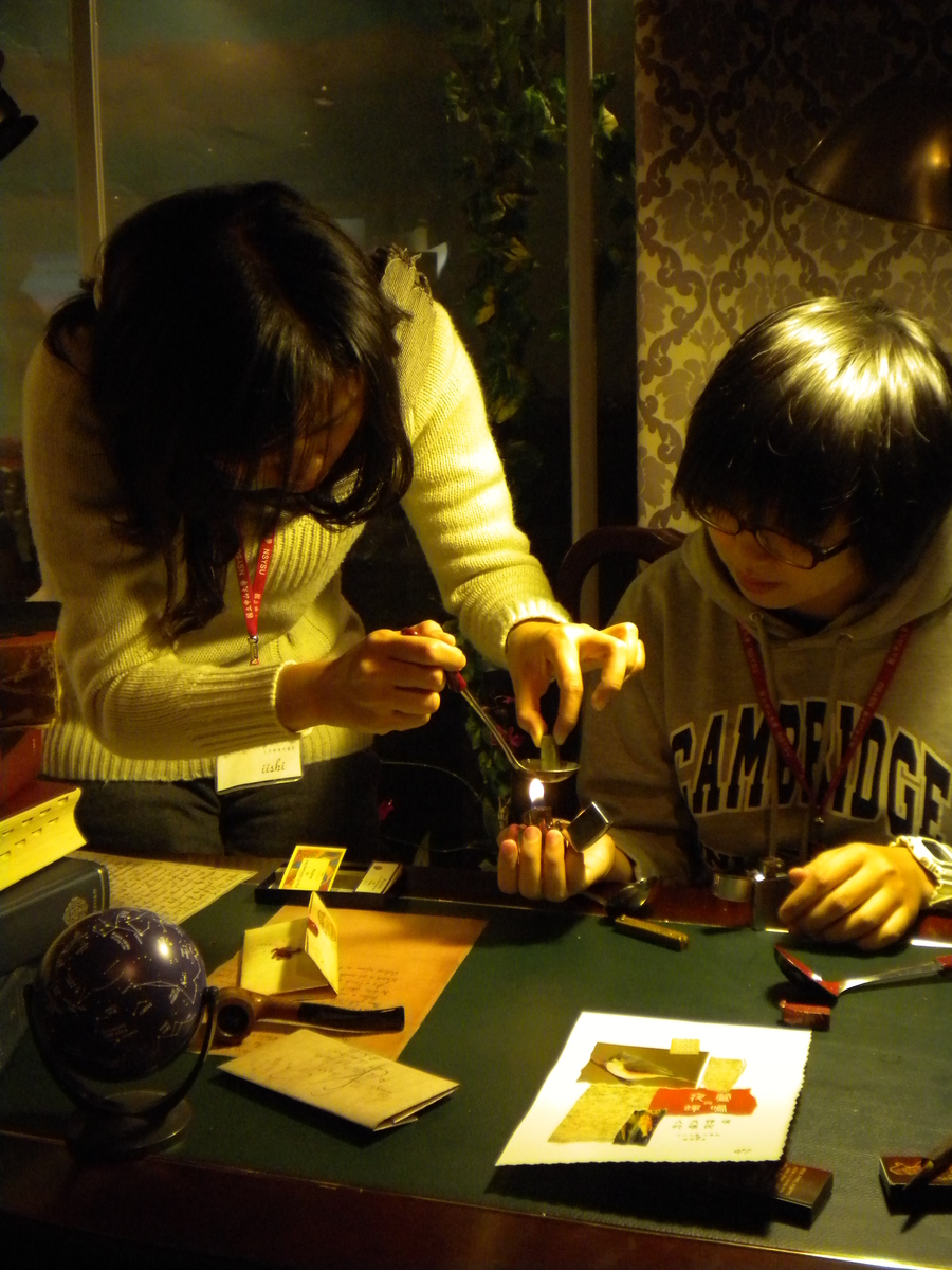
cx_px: 476
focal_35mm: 41
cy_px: 635
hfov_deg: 35.1
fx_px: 1503
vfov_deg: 45.8
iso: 400
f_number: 3.5
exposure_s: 1/28.1
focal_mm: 7.4
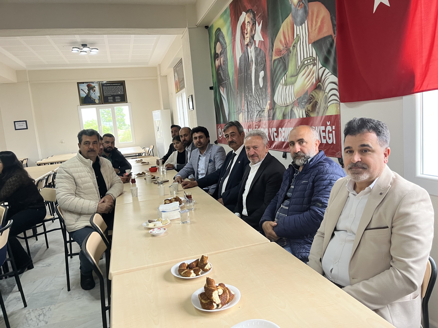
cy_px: 164
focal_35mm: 26
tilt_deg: -10.0
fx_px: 329
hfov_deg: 67.3
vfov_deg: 53.1
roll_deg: +6.2
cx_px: 219
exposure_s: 1/69
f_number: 1.6
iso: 125
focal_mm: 5.1
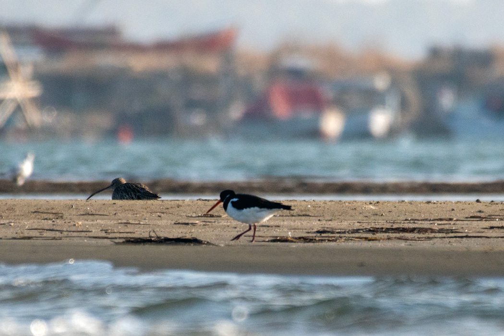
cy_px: 168
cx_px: 252
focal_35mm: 750
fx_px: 10499
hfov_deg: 2.7
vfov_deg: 1.8
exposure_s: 1/4000
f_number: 6.3
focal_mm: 500
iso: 1000
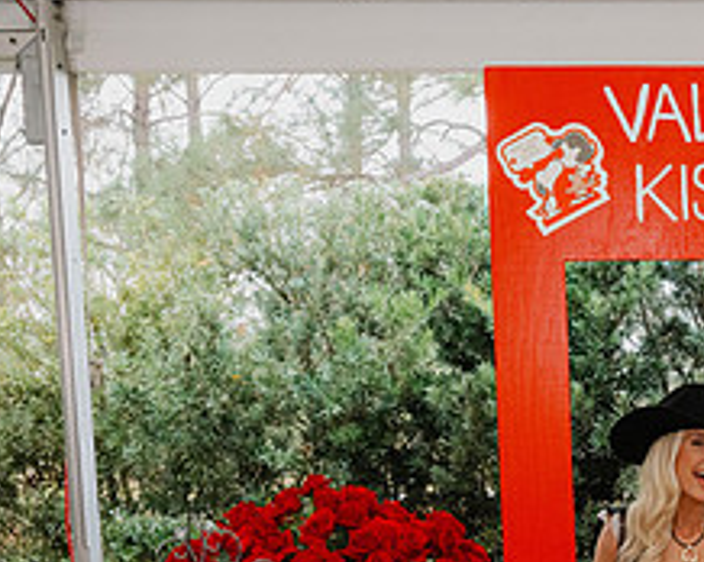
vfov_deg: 24.9
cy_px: 451
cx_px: 807
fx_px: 1249
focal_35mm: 60
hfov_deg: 28.1
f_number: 5
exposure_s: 1/160
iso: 3200
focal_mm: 24
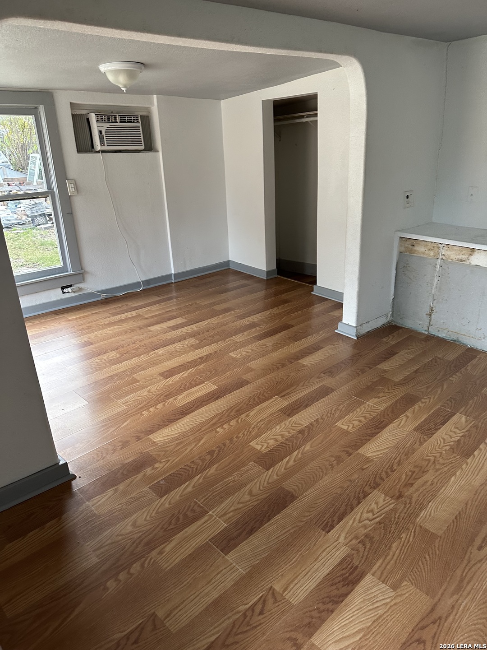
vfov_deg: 71.6
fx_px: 450
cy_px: 325
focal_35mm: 24
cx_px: 244
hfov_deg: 56.8
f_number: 1.78
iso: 320
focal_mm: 6.86
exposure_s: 1/60
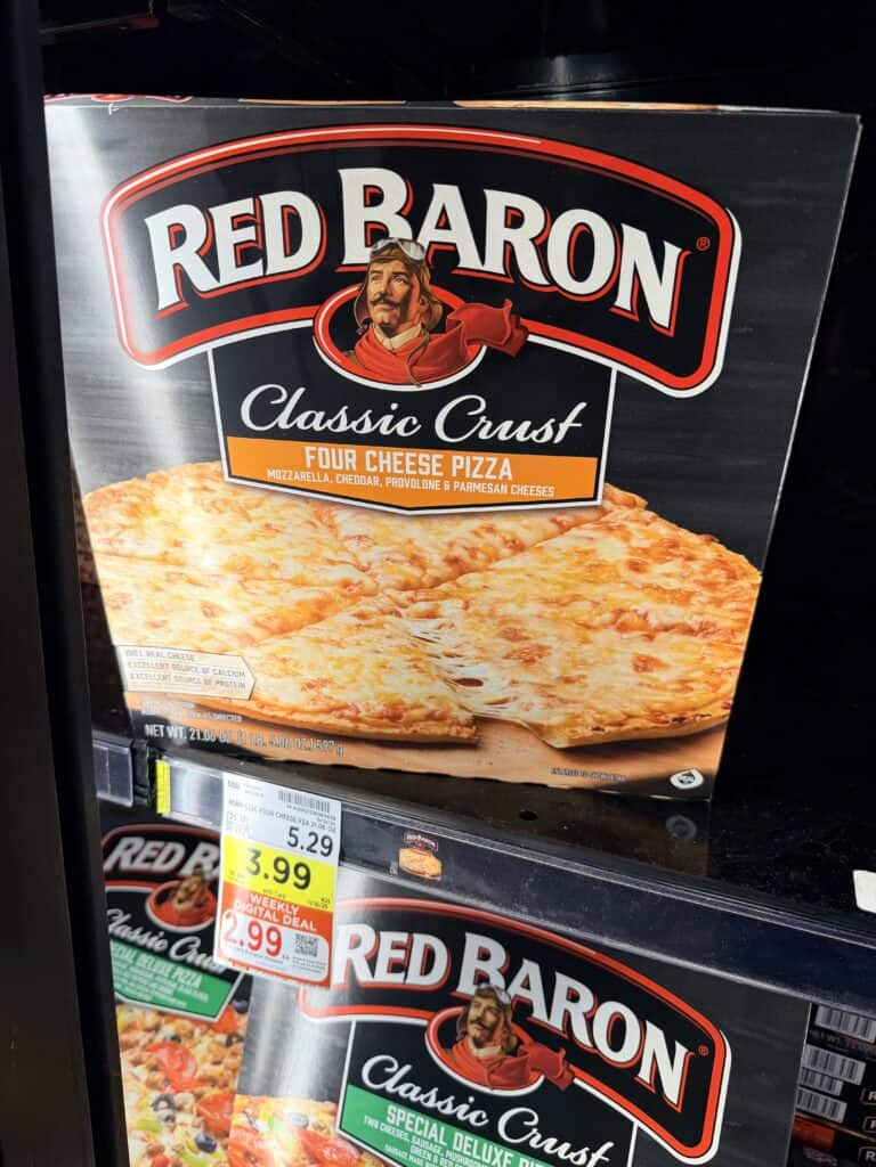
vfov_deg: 71.6
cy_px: 584
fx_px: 810
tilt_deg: -16.0
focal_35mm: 24
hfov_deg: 56.8
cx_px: 438
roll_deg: -0.5
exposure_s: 1/133
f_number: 1.78
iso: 125
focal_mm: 6.76
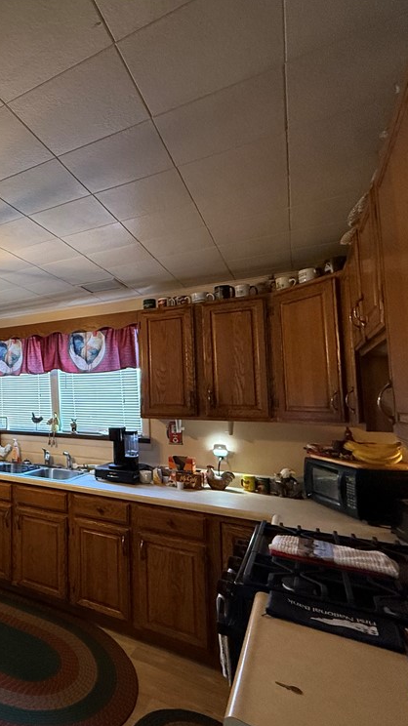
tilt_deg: +5.3
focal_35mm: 21
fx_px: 404
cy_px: 369
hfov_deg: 43.7
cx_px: -21
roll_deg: +0.1
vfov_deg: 83.9
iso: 400
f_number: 2.2
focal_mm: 2.22
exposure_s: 1/60
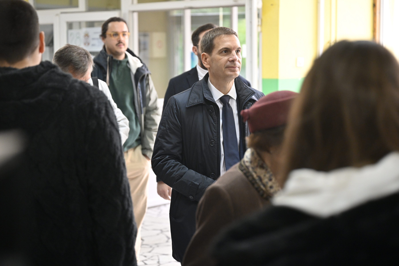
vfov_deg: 20.0
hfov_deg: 29.7
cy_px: 133
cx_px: 200
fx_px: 754
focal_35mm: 68
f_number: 3.2
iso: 2500
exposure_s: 1/160
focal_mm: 68
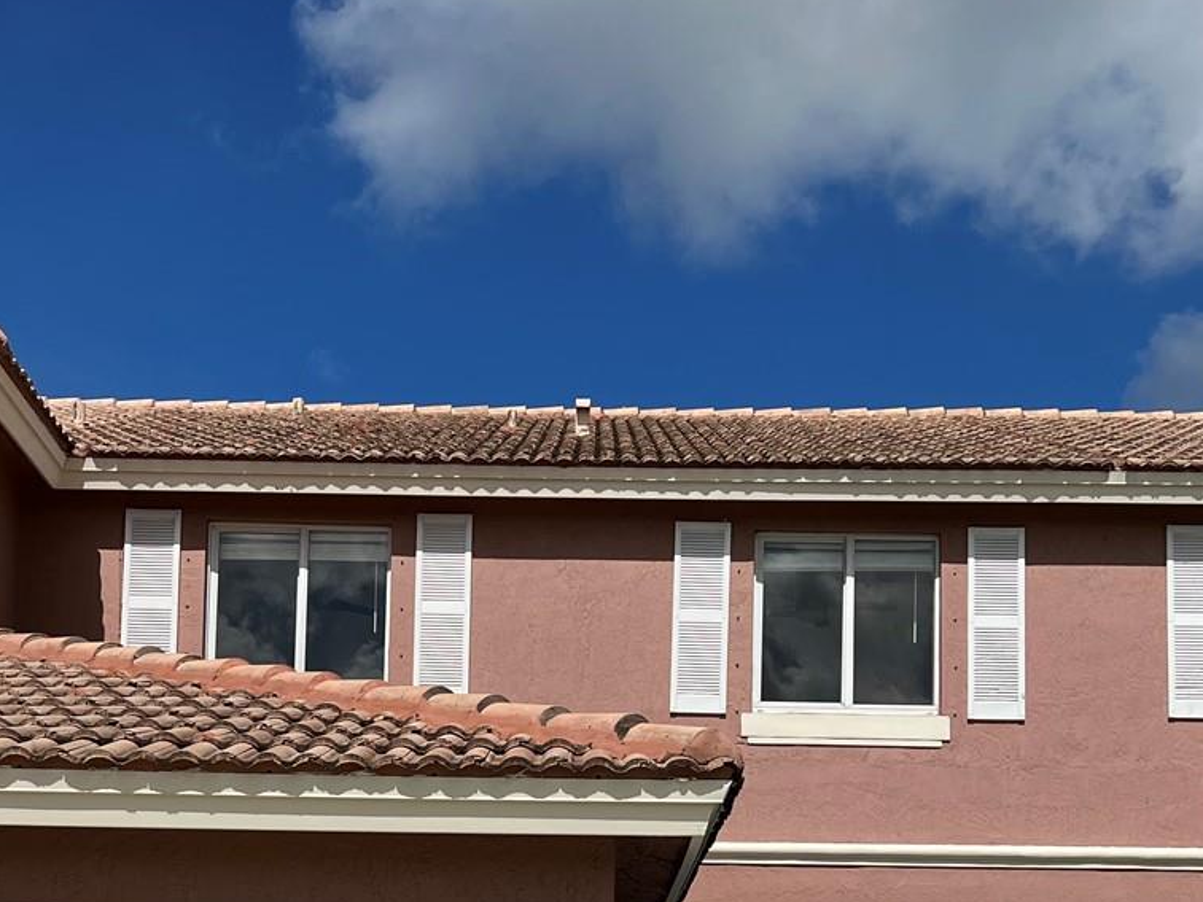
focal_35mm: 55
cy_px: 885
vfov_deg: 25.4
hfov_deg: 34.9
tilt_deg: +4.8
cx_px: 554
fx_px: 1911
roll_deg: -0.9
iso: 50
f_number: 1.5
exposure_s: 1/11364
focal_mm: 5.7
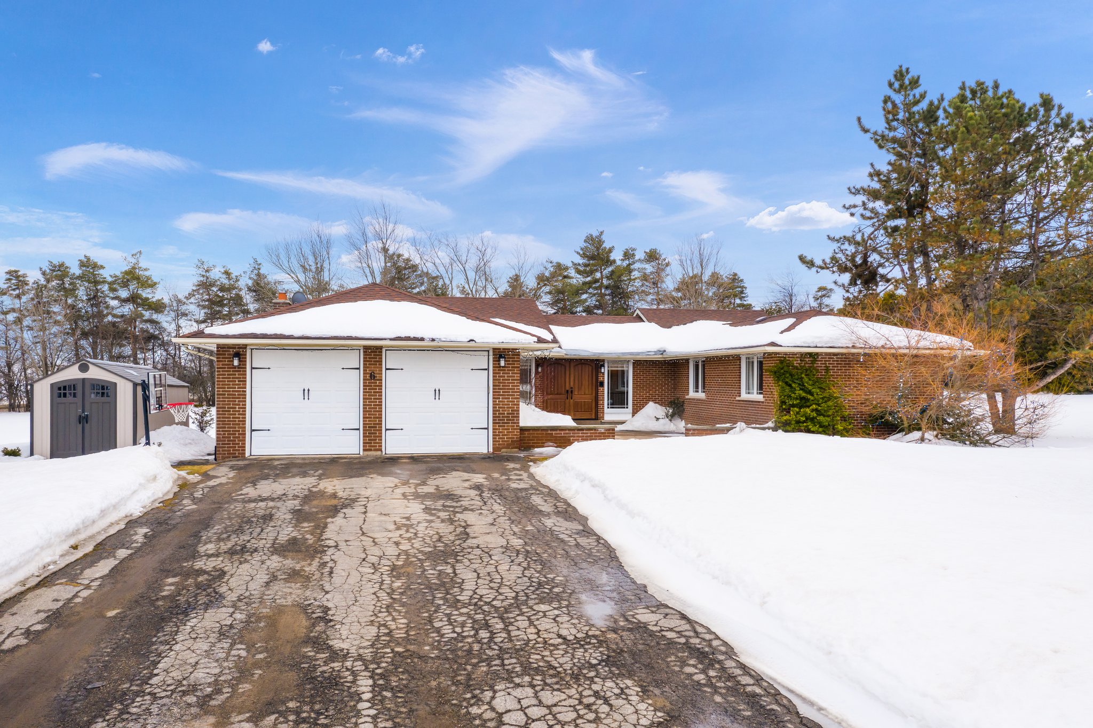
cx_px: 546
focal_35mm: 28
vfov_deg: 46.4
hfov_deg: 65.5
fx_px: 850
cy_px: 364
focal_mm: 10.26
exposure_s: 1/320
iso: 100
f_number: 5.6
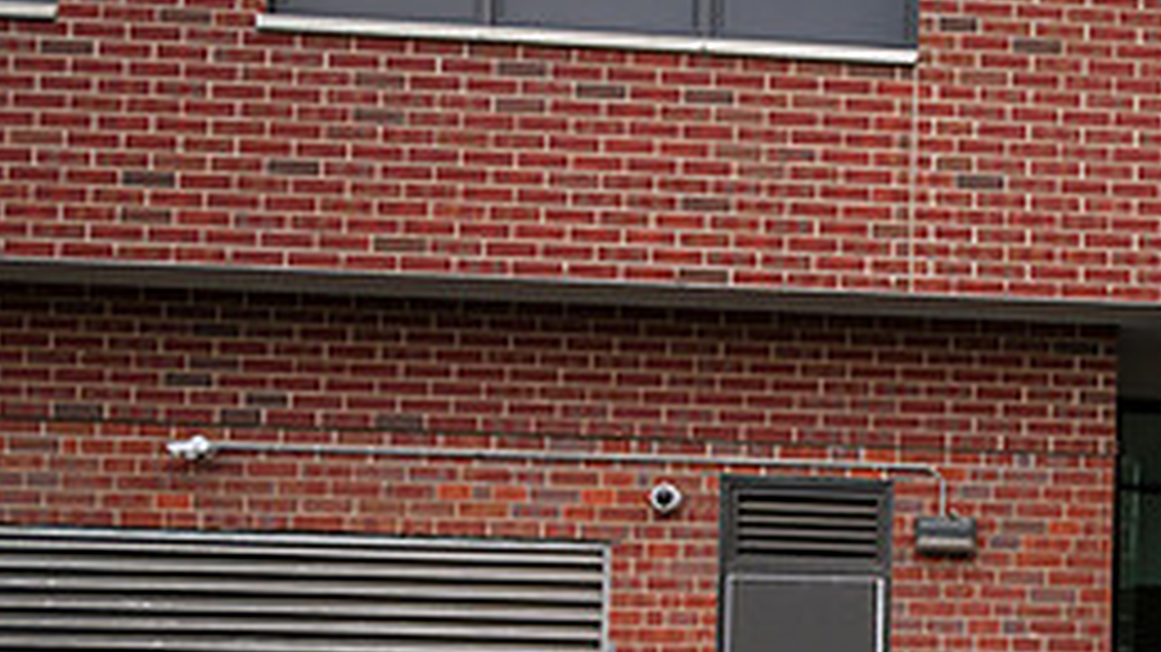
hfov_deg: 28.9
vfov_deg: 17.8
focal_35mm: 66
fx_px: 2031
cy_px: 665
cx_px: 1274
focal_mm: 28
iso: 500
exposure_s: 1/200
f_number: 3.2
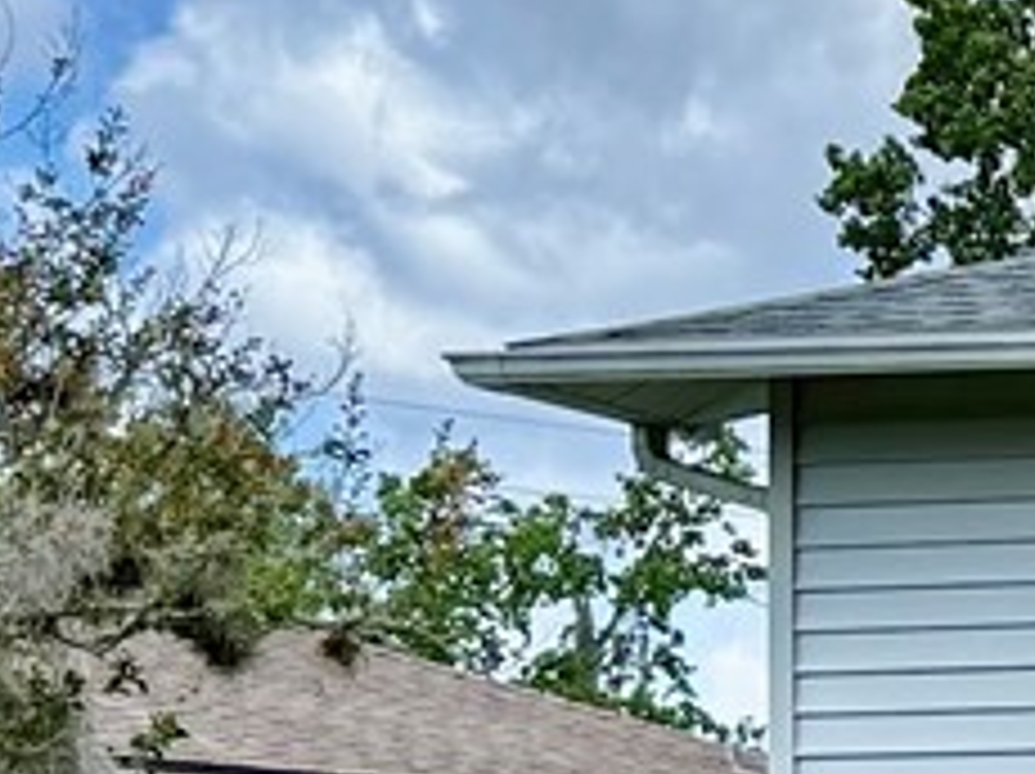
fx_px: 4988
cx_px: 2768
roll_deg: -0.4
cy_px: 1202
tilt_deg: -1.0
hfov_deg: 9.9
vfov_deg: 8.6
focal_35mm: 167
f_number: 1.78
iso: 100
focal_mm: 6.76
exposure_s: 1/3584
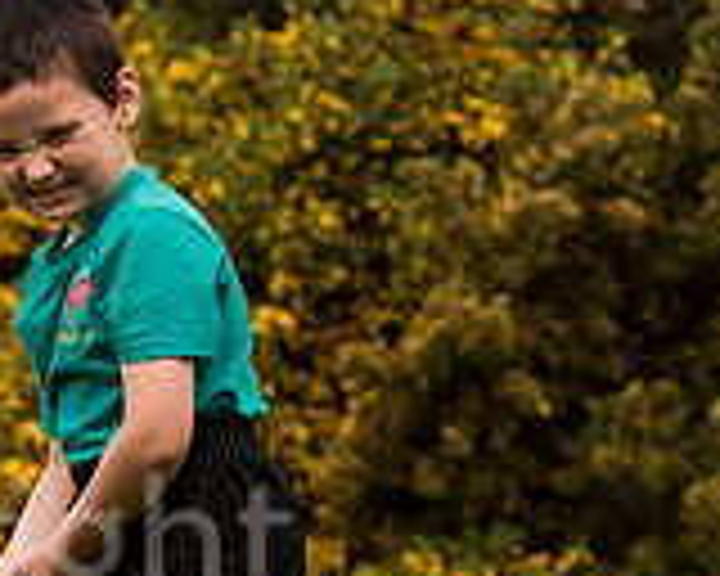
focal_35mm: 450
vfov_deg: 3.4
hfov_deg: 4.3
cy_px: 792
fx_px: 9589
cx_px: 58
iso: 400
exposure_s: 1/800
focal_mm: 170
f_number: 5.6
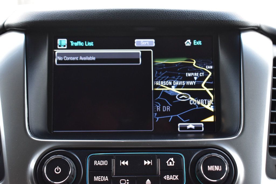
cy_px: 92
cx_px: 138
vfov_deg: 23.8
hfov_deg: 35.1
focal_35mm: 57
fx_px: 437
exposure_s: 1/15
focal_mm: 38
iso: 1250
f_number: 6.3
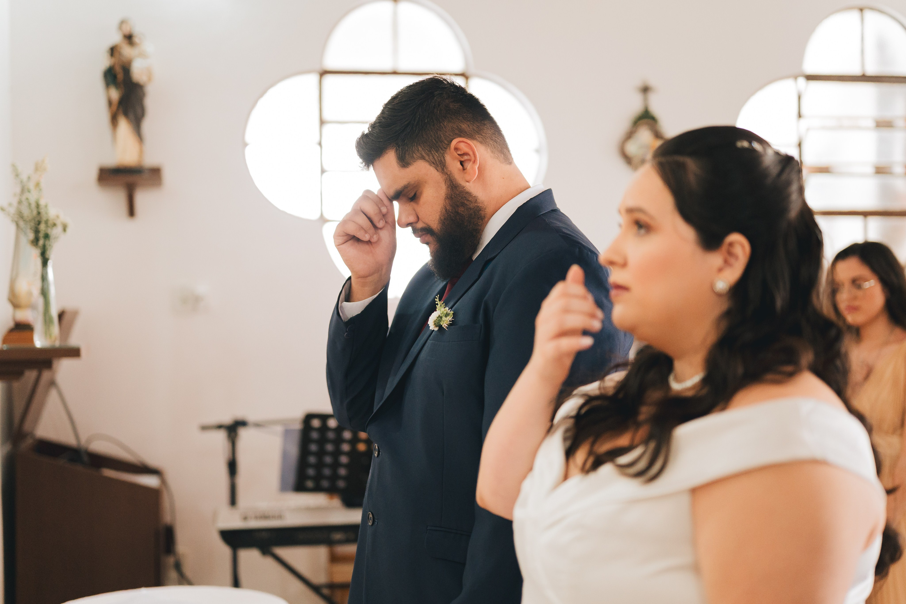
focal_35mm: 53
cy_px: 302
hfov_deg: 37.7
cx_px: 453
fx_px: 1326
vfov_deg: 25.7
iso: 2000
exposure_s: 1/250
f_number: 1.8
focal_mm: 50
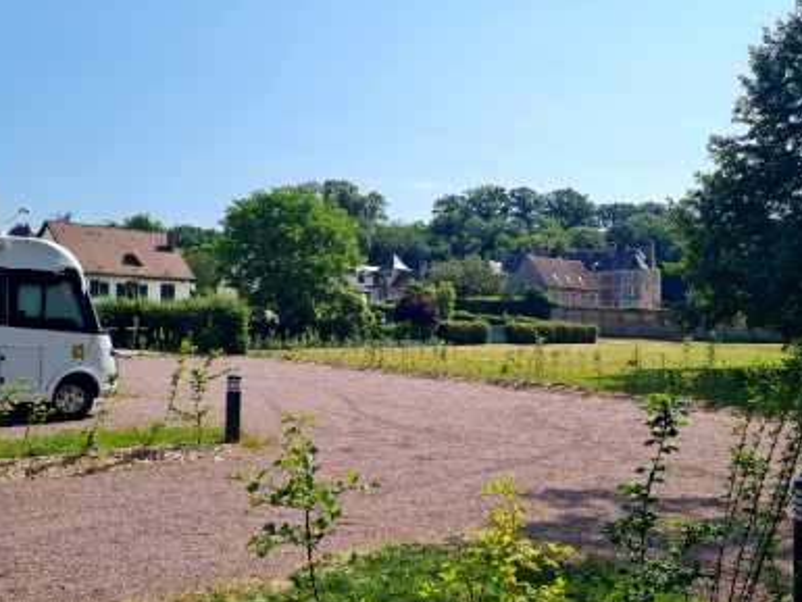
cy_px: 306
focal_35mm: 27
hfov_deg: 65.3
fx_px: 626
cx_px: 398
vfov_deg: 51.4
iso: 50
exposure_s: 1/3136
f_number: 1.8
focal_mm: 5.4
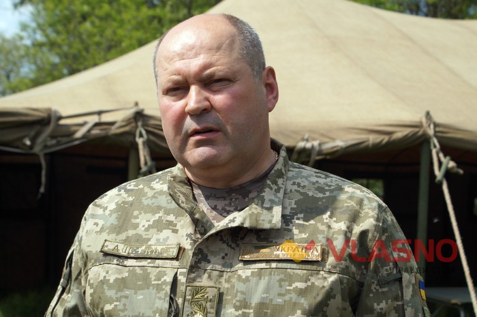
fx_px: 993
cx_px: 238
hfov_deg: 27.0
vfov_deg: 18.1
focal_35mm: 75
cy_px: 158
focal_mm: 50
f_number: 6.3
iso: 100
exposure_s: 1/500
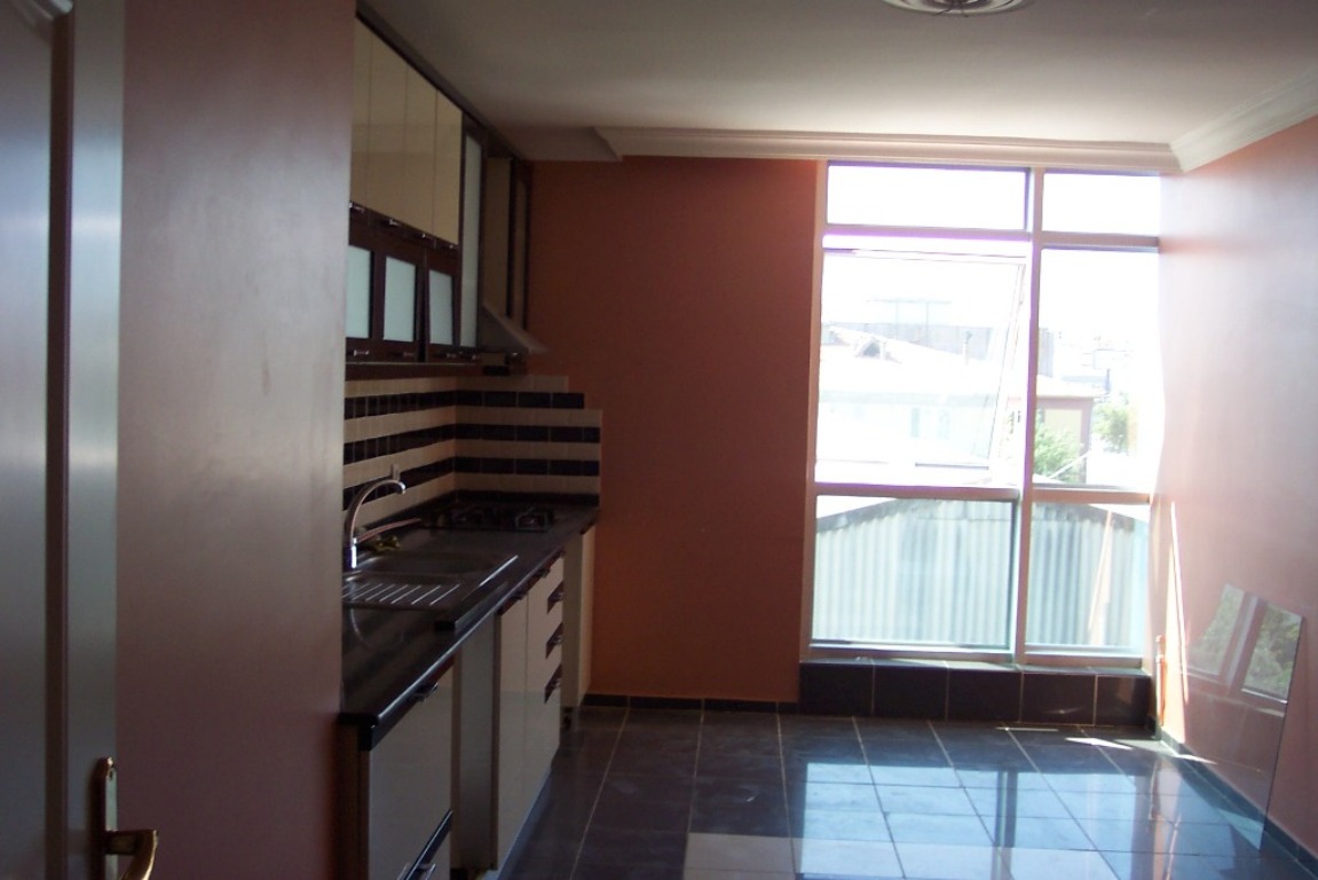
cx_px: 659
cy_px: 440
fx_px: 1391
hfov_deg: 50.7
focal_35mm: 38
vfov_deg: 35.1
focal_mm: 8
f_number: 2.8
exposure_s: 1/90
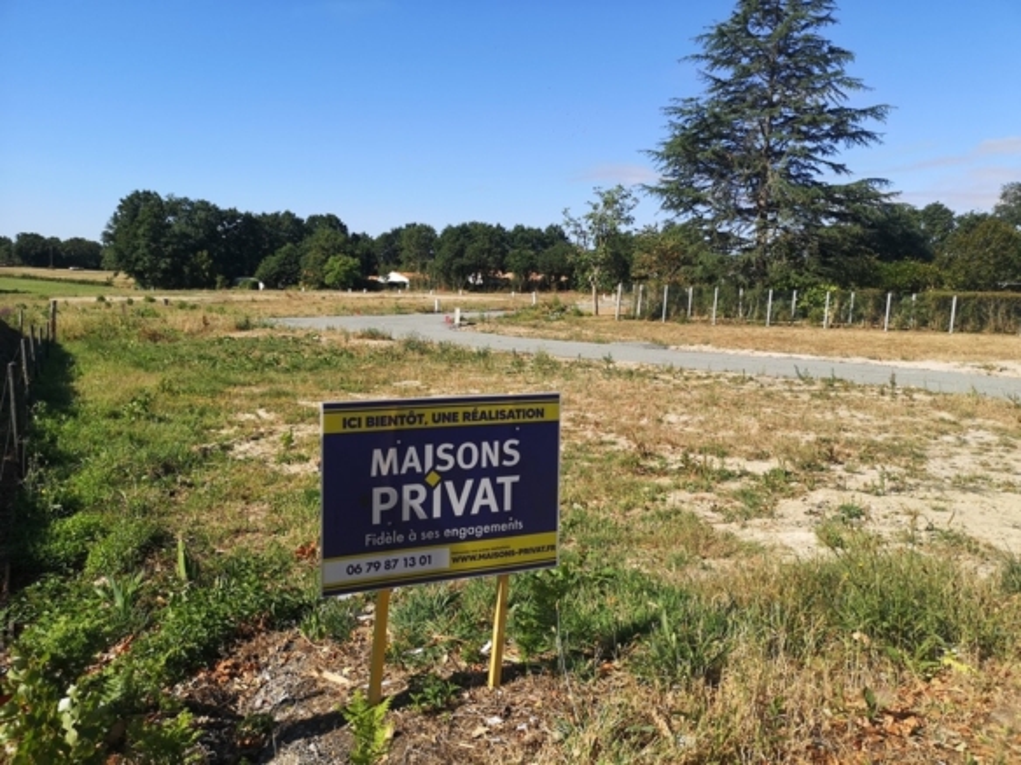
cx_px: 510
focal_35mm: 27
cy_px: 382
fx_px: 796
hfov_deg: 65.3
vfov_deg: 51.4
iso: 50
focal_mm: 5.58
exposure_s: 1/2041
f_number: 1.8
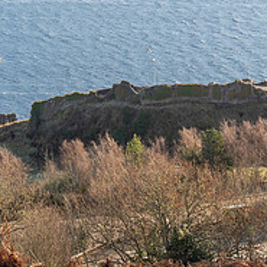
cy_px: -5
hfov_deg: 10.0
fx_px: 1501
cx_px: -55
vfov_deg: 10.1
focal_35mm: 172
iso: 200
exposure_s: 1/200
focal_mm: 31
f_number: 6.3
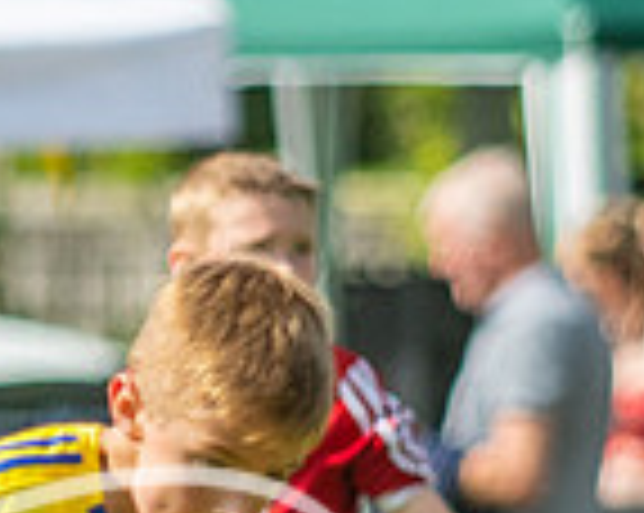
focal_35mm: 1622
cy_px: 586
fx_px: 30873
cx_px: 42
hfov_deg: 1.2
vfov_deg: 1.0
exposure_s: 1/5000
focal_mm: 170
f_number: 3.2
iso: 250
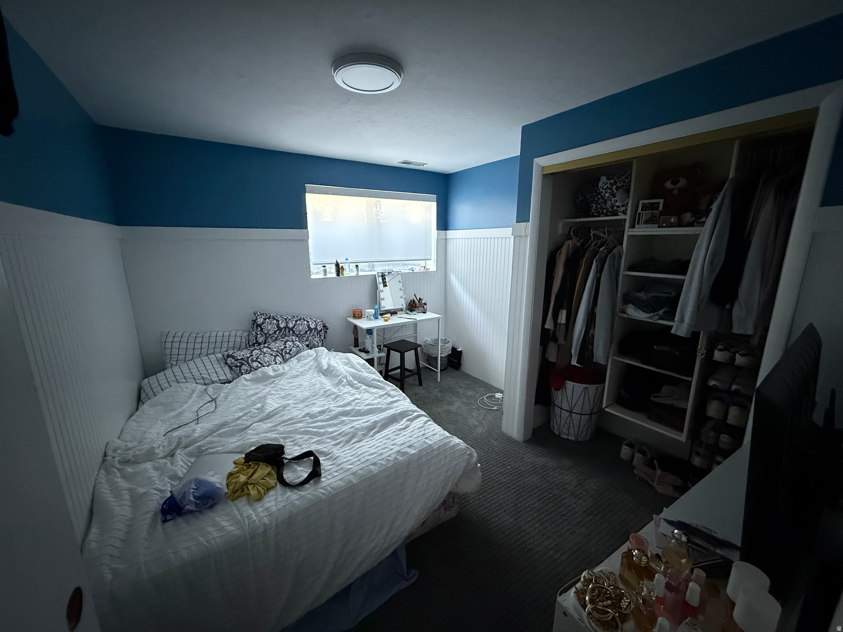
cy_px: 316
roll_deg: +0.1
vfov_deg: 85.7
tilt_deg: -12.2
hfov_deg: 102.1
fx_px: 341
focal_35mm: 14
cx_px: 422
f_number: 2.2
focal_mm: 2.22
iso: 800
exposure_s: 1/60
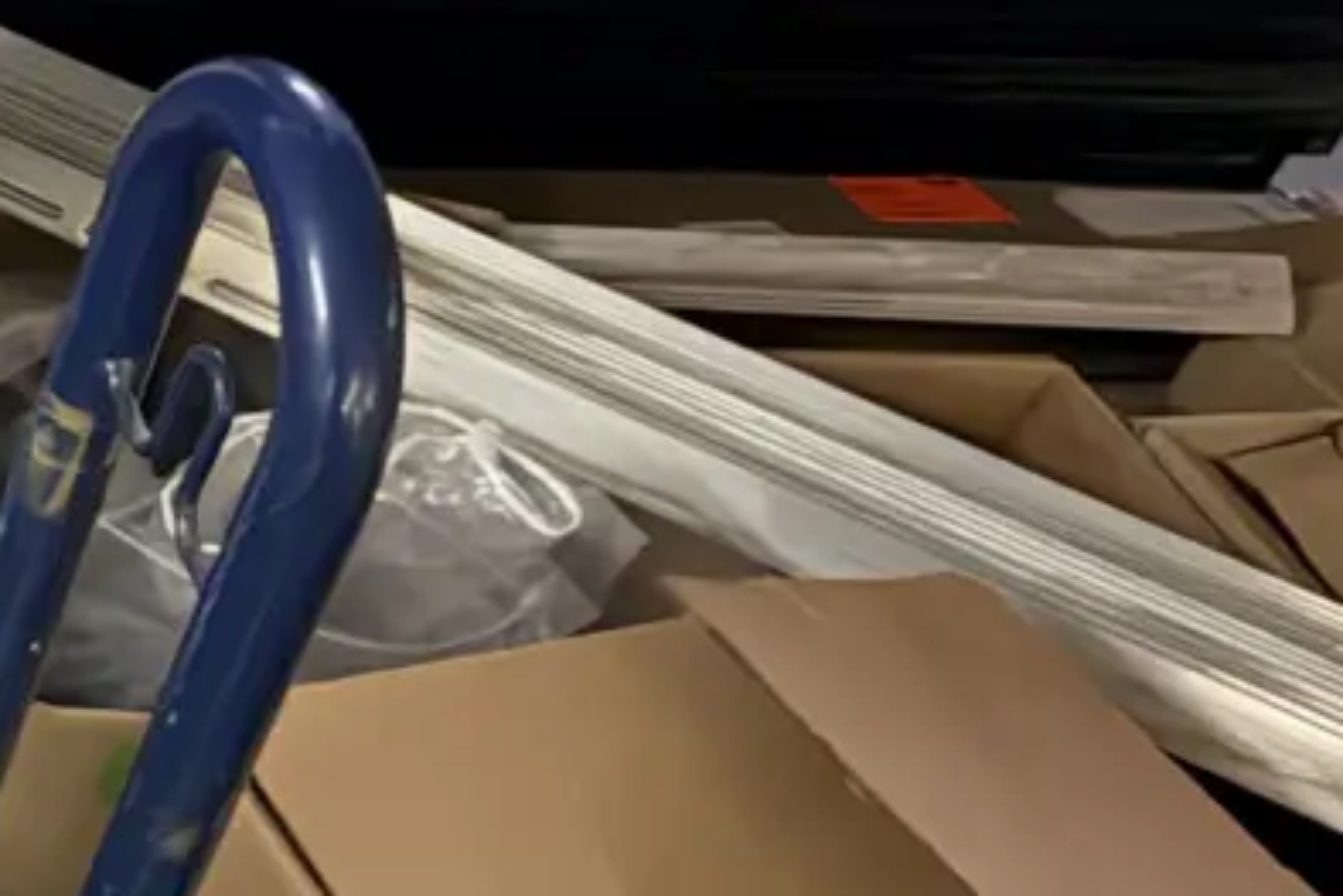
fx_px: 2650
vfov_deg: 18.9
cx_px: -862
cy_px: 92
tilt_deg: -37.0
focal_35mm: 71
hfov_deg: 21.7
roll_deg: -2.4
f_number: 2.2
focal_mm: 2.22
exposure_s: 1/13
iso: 800
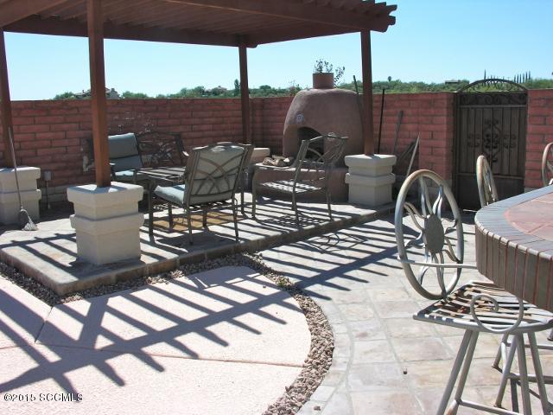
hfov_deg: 52.6
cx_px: 276
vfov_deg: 40.7
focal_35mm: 35
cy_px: 208
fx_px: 559
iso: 50
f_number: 6.3
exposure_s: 1/227
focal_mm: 8.9
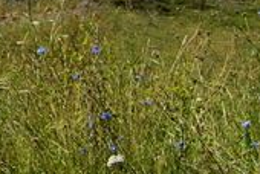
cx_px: -610
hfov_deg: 5.9
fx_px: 2293
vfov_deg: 4.2
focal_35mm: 317
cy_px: -375
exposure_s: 1/125
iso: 100
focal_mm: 30
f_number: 11
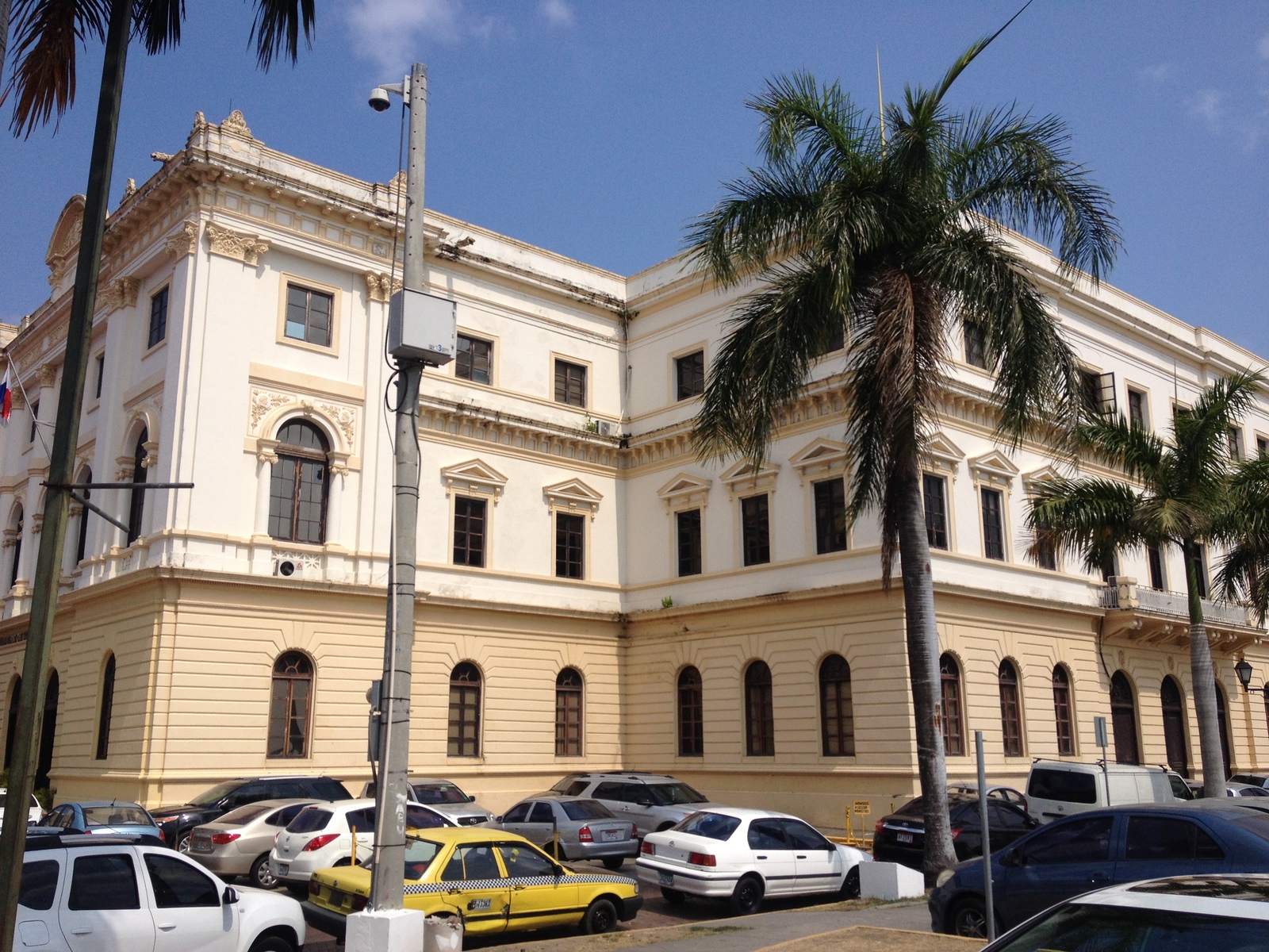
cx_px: 634
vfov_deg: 40.7
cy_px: 476
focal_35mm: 35
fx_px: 1283
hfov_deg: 52.6
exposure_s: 1/3460
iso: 50
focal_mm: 4.28
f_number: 2.4
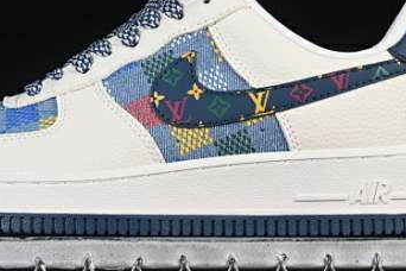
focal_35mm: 160
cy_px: 56
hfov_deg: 12.8
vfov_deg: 8.6
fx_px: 1804
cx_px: 165
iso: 160
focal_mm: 50
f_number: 8
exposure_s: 1/80
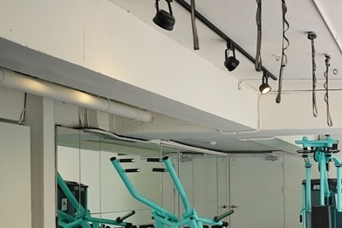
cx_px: 393
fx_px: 484
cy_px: 192
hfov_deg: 33.0
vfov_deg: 25.9
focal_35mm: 51
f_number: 3.5
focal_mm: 20
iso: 100
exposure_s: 1/80
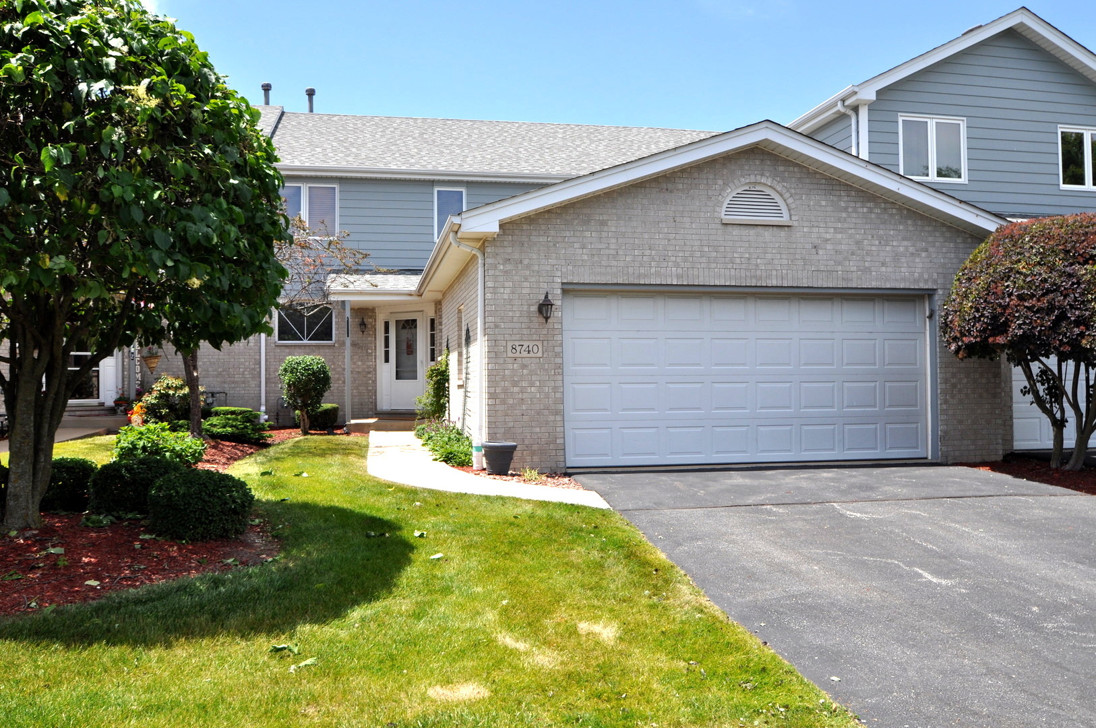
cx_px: 548
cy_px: 364
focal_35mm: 30
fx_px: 912
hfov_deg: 62.0
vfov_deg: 43.5
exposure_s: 1/320
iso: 200
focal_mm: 20
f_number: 9
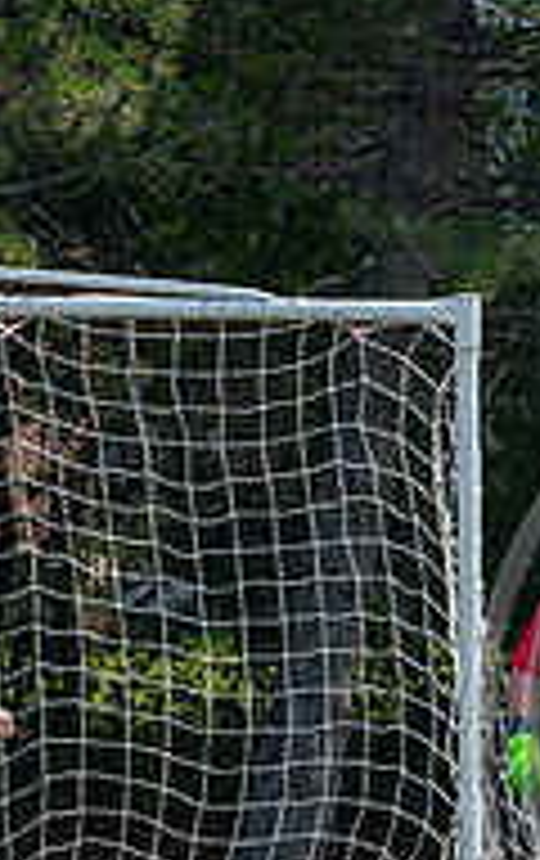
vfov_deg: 1.9
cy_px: 726
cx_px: 865
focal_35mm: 1129
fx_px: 26485
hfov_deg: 1.2
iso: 400
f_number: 2.8
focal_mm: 200
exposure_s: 1/4000
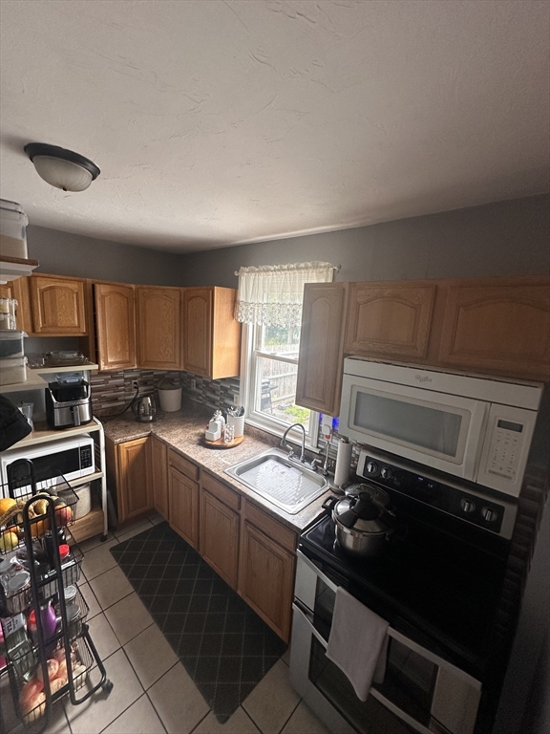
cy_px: 367
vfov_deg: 102.1
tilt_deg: -9.2
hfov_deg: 85.7
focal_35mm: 14
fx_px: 297
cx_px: 275
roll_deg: -3.9
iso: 100
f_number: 2.2
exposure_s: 1/99
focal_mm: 2.22
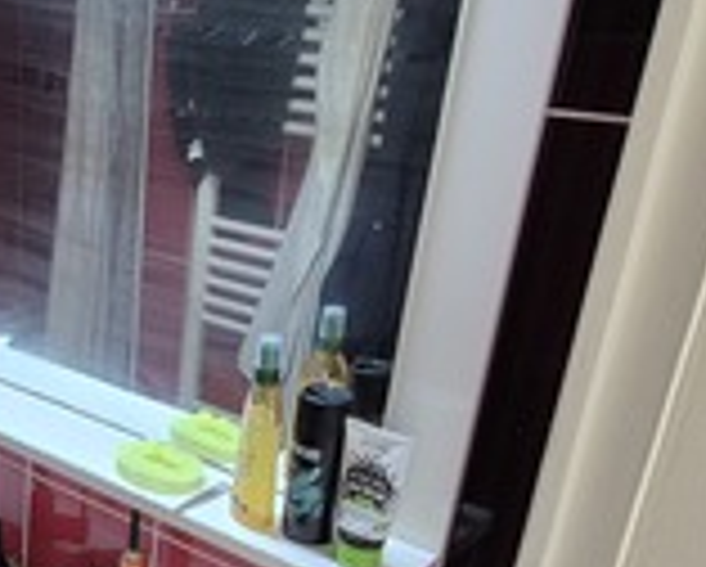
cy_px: 369
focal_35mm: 43
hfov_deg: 37.8
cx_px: -11
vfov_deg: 34.7
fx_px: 900
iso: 200
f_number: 2.2
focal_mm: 2.2
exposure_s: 1/50
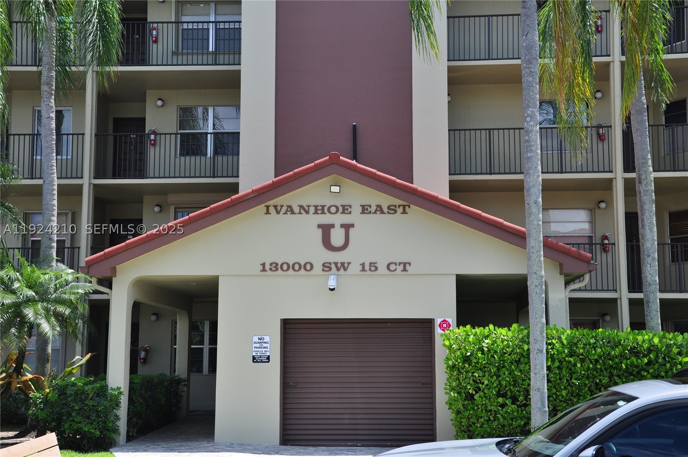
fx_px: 973
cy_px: 228
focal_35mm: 51
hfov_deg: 38.9
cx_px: 344
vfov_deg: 26.4
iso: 400
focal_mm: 34
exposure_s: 1/640
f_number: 7.1
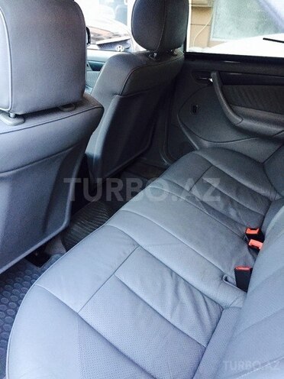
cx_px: 142
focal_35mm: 29
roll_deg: -4.3
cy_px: 190
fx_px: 317
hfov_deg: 48.2
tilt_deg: -27.2
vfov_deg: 61.7
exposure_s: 1/17
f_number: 2.2
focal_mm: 4.15
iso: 320
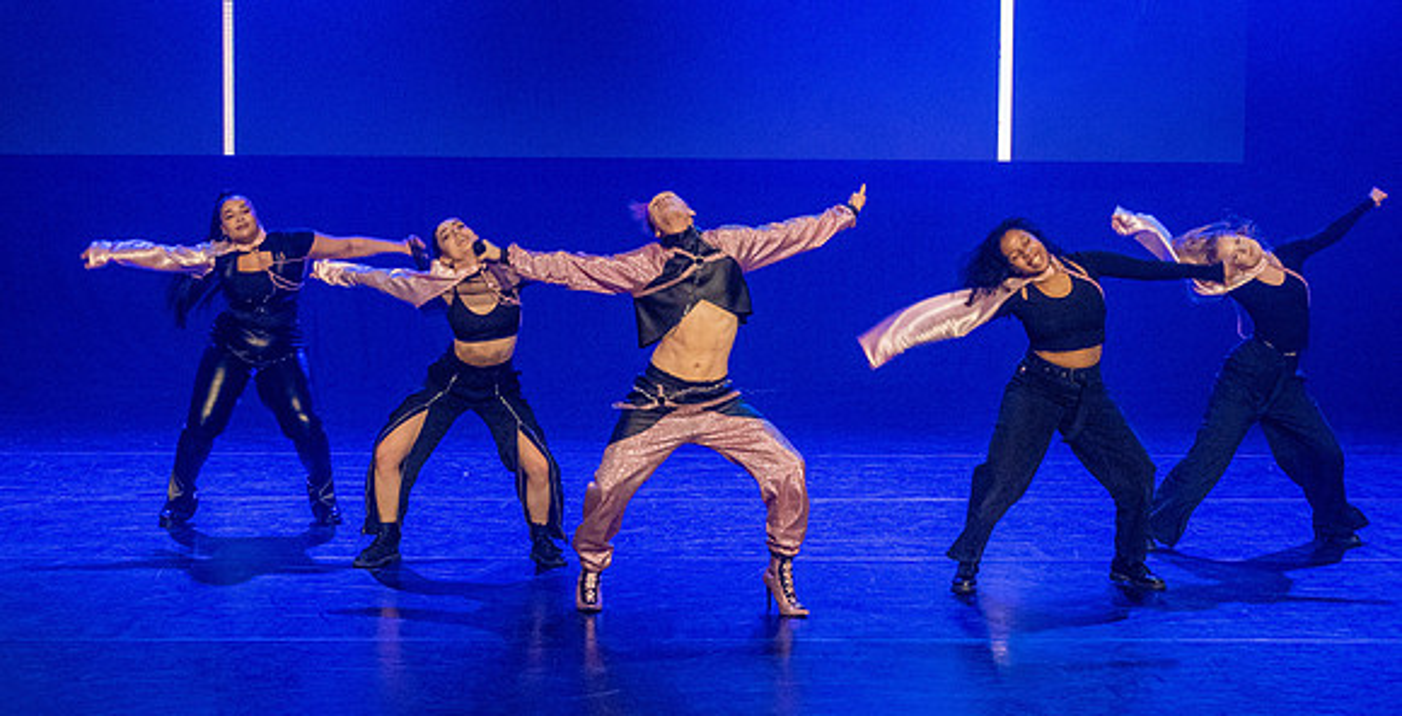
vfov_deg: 14.1
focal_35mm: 80
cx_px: 674
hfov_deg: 27.2
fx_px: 2893
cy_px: 395
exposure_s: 1/200
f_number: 4
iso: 9000
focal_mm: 46
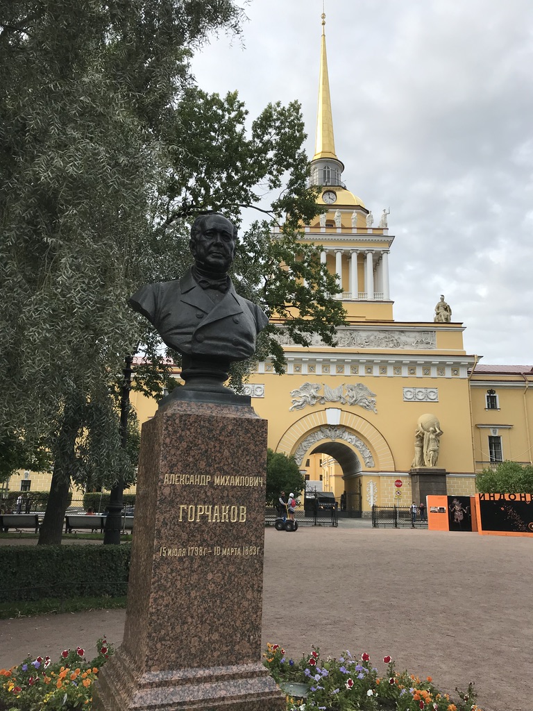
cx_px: 266
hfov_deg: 49.7
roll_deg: -1.3
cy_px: 356
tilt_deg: +14.3
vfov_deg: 63.4
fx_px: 575
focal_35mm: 28
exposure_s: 1/1681
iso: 20
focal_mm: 3.99
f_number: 1.8
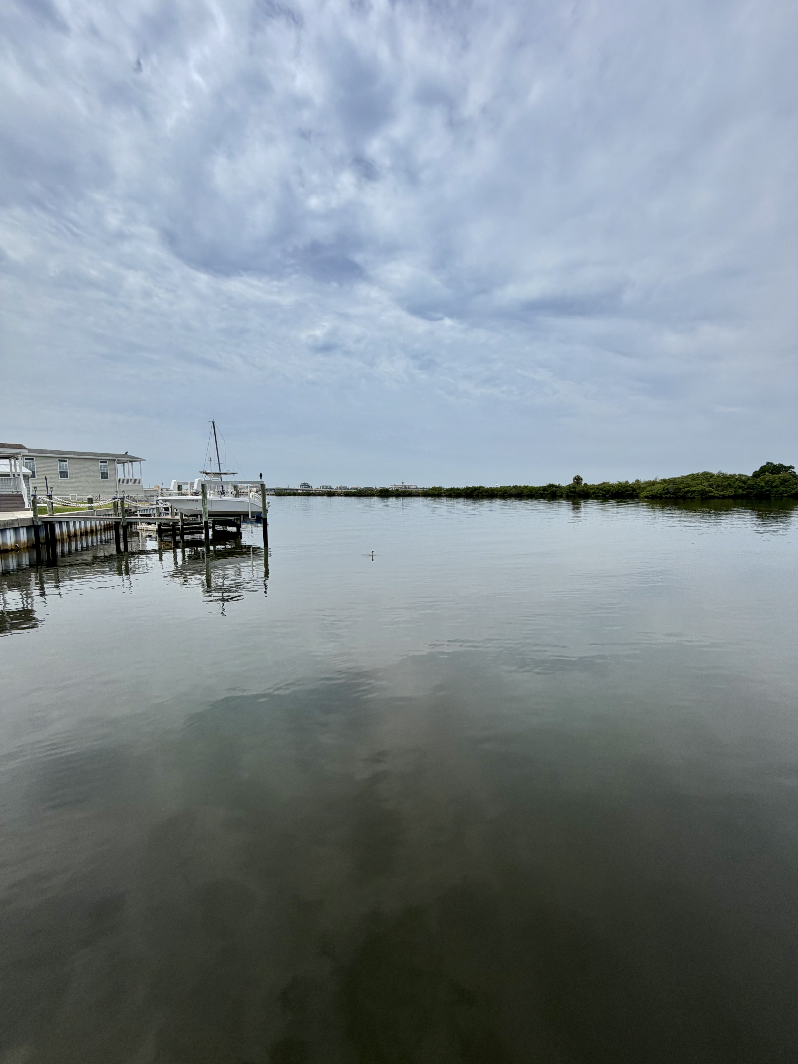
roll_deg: +1.2
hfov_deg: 85.7
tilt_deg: -3.5
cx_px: 399
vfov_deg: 102.1
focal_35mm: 14
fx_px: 430
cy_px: 532
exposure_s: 1/1656
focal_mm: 2.22
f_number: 2.2
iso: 20
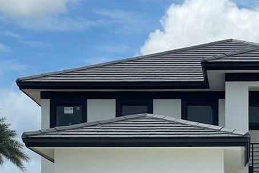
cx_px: 225
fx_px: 1029
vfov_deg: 9.4
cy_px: 244
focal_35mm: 143
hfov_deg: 14.2
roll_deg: -0.7
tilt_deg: +2.0
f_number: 2
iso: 25
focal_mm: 6
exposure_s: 1/2660
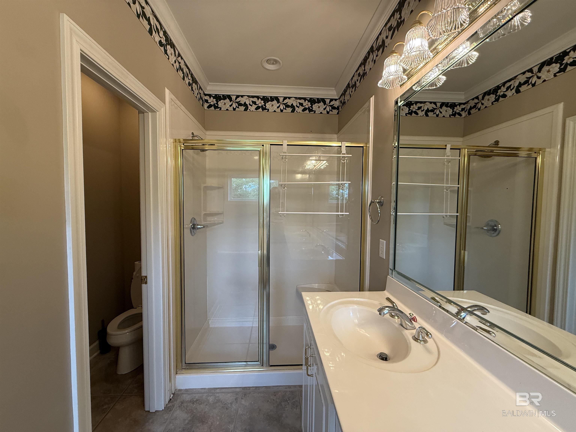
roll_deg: +0.0
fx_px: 233
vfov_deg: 85.7
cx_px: 288
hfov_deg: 102.1
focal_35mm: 14
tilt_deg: -2.0
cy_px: 216
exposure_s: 1/120
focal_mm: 2.22
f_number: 2.2
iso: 250
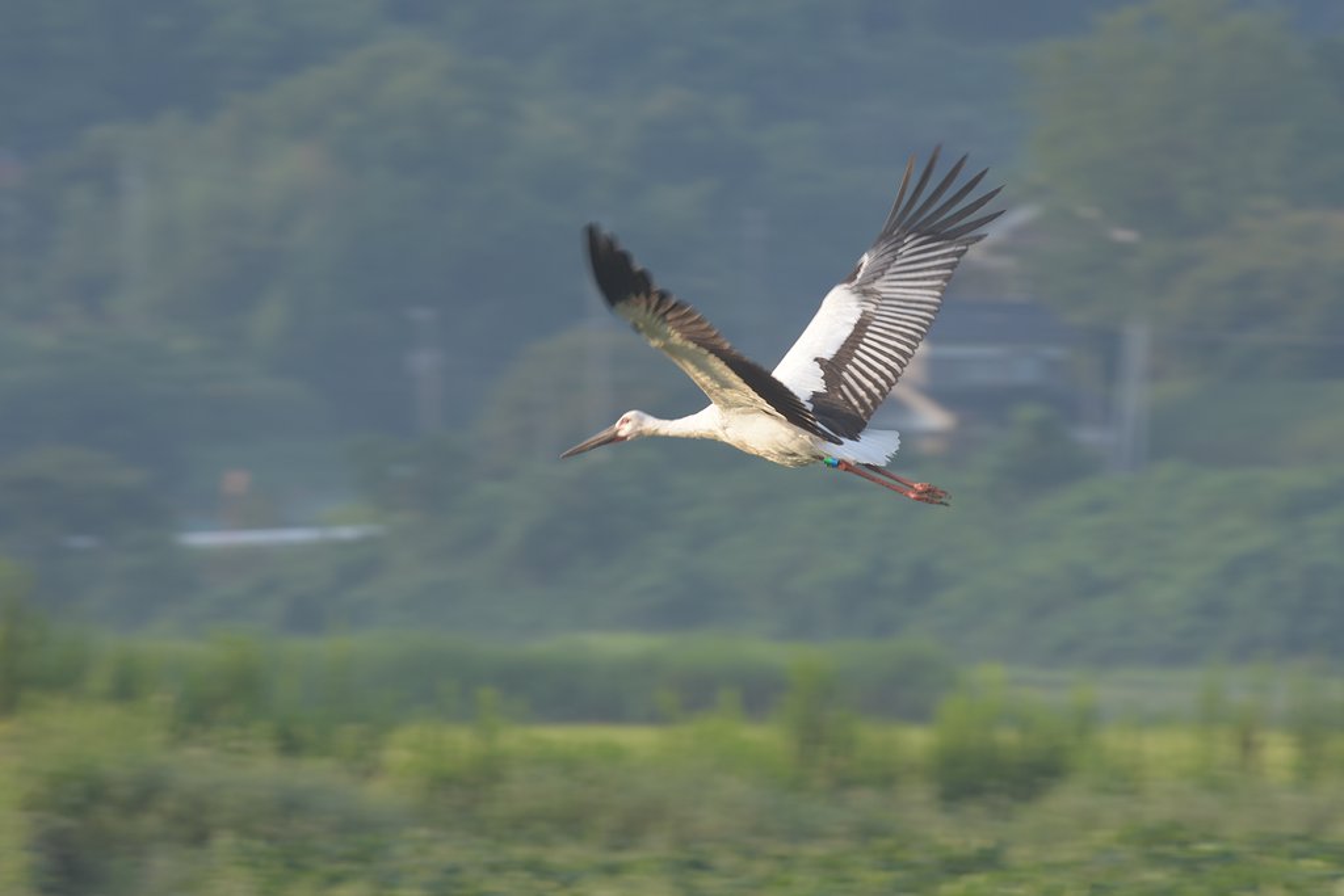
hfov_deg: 4.6
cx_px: 672
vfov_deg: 3.1
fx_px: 16801
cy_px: 448
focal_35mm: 450
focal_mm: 300
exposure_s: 1/125
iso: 200
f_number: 8
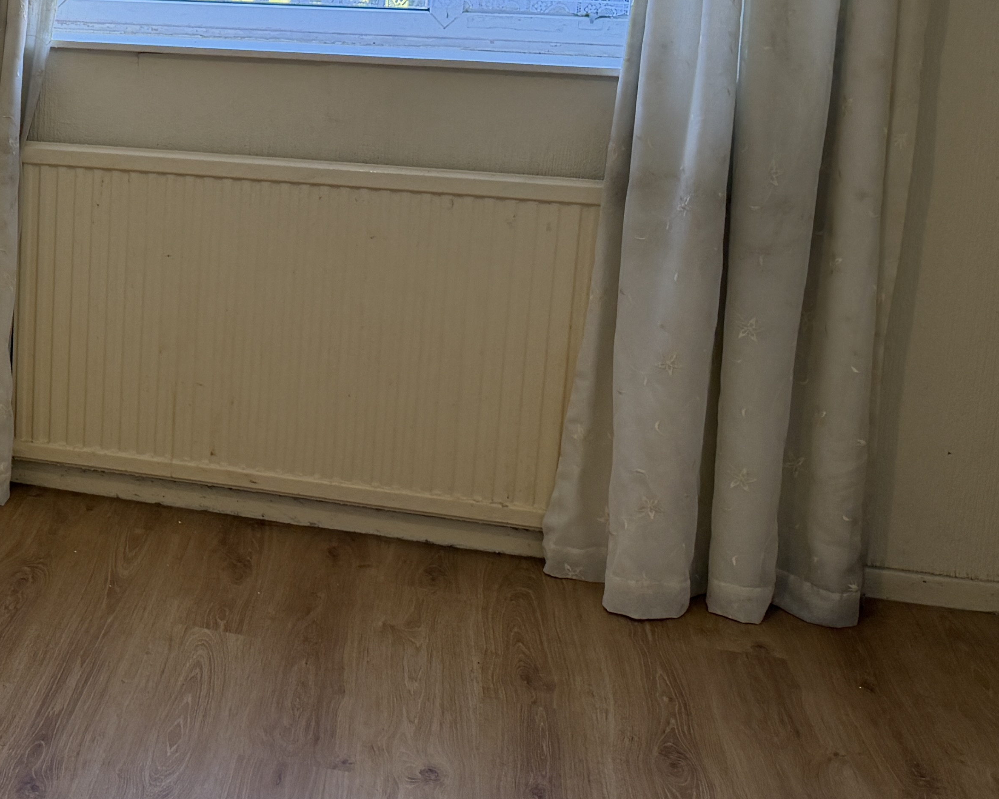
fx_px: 1685
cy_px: 160
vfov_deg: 26.2
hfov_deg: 29.8
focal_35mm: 57
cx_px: -94
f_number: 1.78
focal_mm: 6.76
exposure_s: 1/153
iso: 125
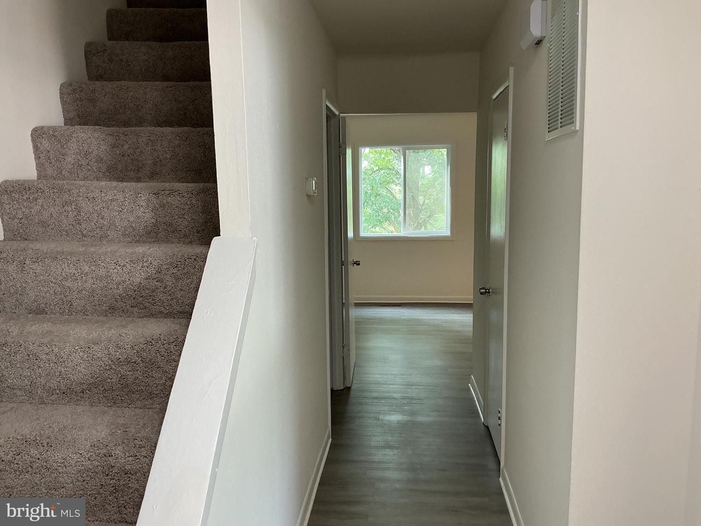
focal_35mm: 29
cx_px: 350
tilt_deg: -5.8
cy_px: 263
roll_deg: +0.7
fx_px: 587
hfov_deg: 61.7
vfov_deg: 48.2
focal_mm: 3
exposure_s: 1/60
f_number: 1.8
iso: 100
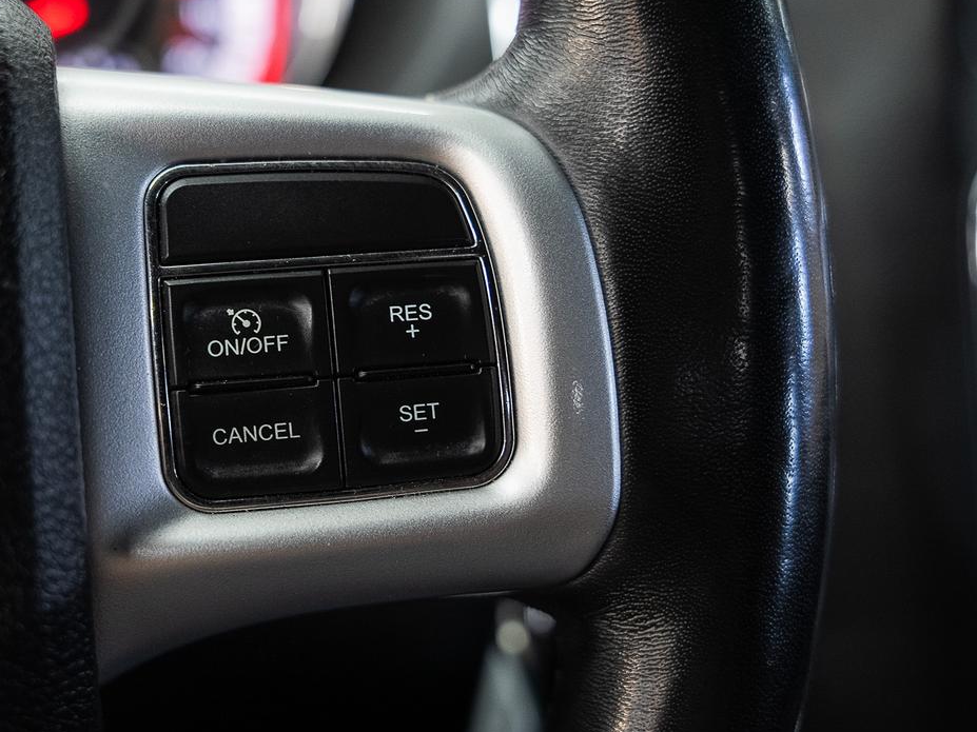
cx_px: 354
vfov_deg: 31.5
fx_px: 1298
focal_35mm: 46
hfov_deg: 40.9
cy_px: 375
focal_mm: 30.8
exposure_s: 1/40
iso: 1000
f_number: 3.5
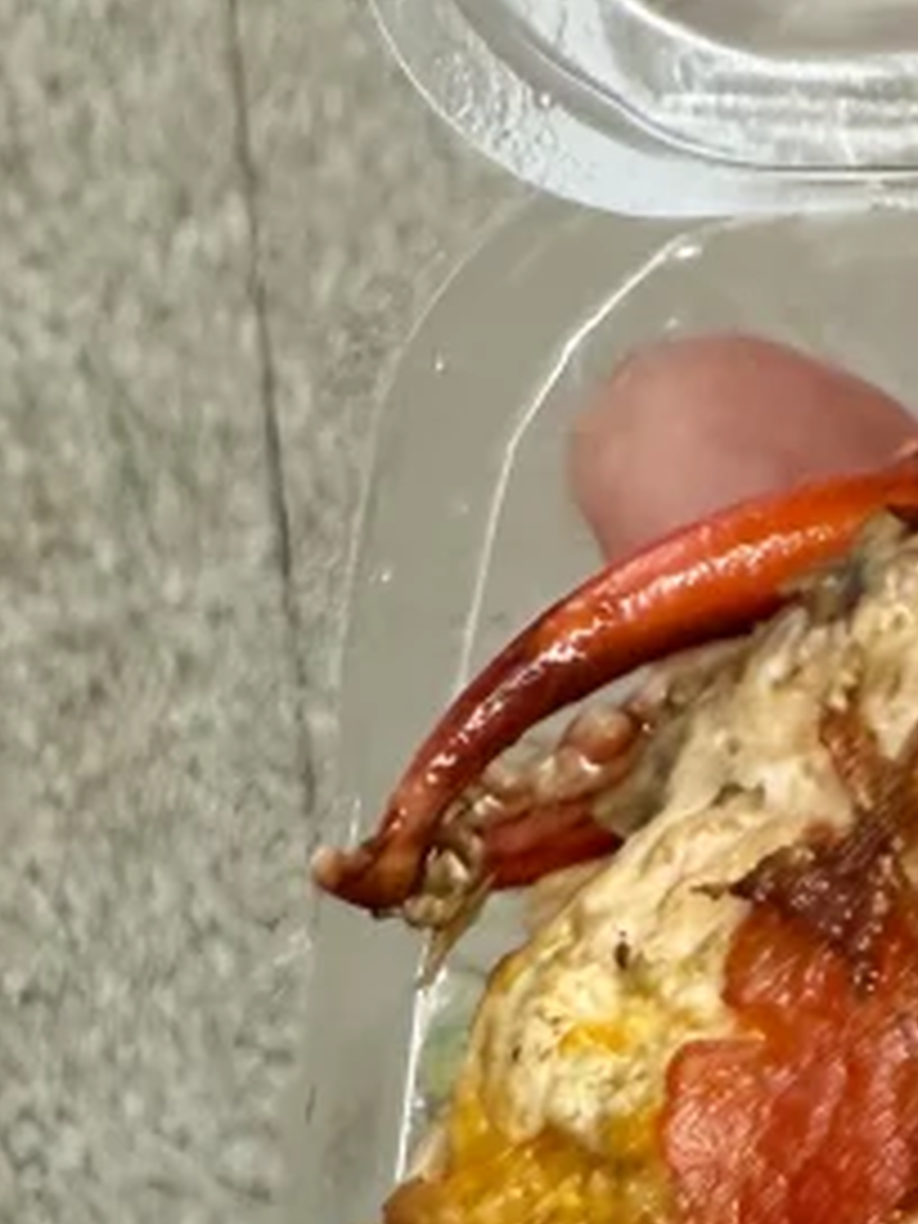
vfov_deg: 15.0
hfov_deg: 9.9
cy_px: -270
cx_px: 2358
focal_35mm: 127
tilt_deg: -50.4
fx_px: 4491
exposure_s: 1/322
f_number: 2.2
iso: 40
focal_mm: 2.22
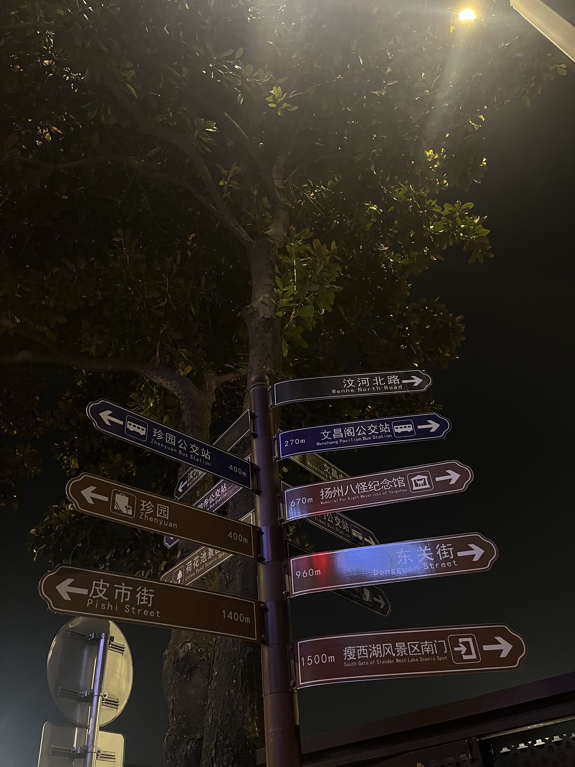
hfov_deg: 53.1
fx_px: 576
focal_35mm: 26
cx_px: 288
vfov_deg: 67.3
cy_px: 384
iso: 500
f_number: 1.6
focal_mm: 5.1
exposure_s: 1/50
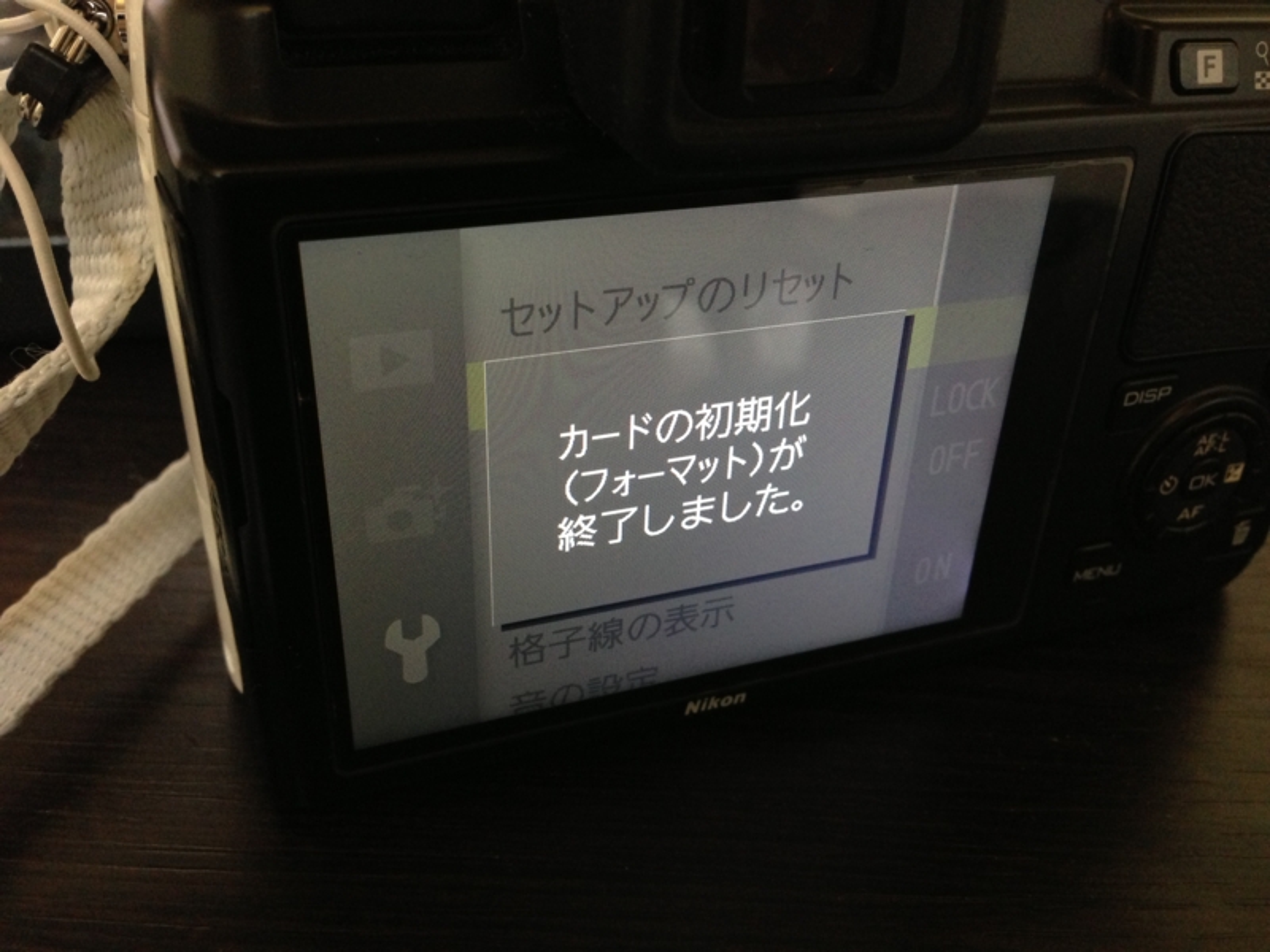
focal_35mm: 33
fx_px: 1211
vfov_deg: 42.9
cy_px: 476
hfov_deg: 55.4
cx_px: 635
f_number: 2.4
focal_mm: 4.13
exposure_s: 1/20
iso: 250
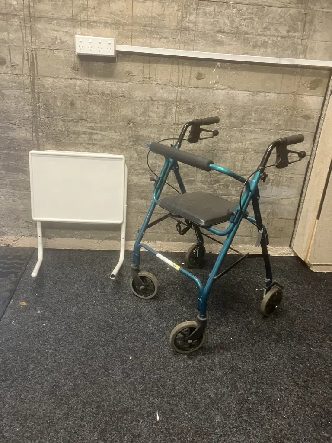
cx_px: 166
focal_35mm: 28
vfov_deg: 63.4
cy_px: 222
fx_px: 358
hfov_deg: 49.7
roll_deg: -4.3
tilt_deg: -22.6
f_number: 1.8
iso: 200
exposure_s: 1/50
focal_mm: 3.99
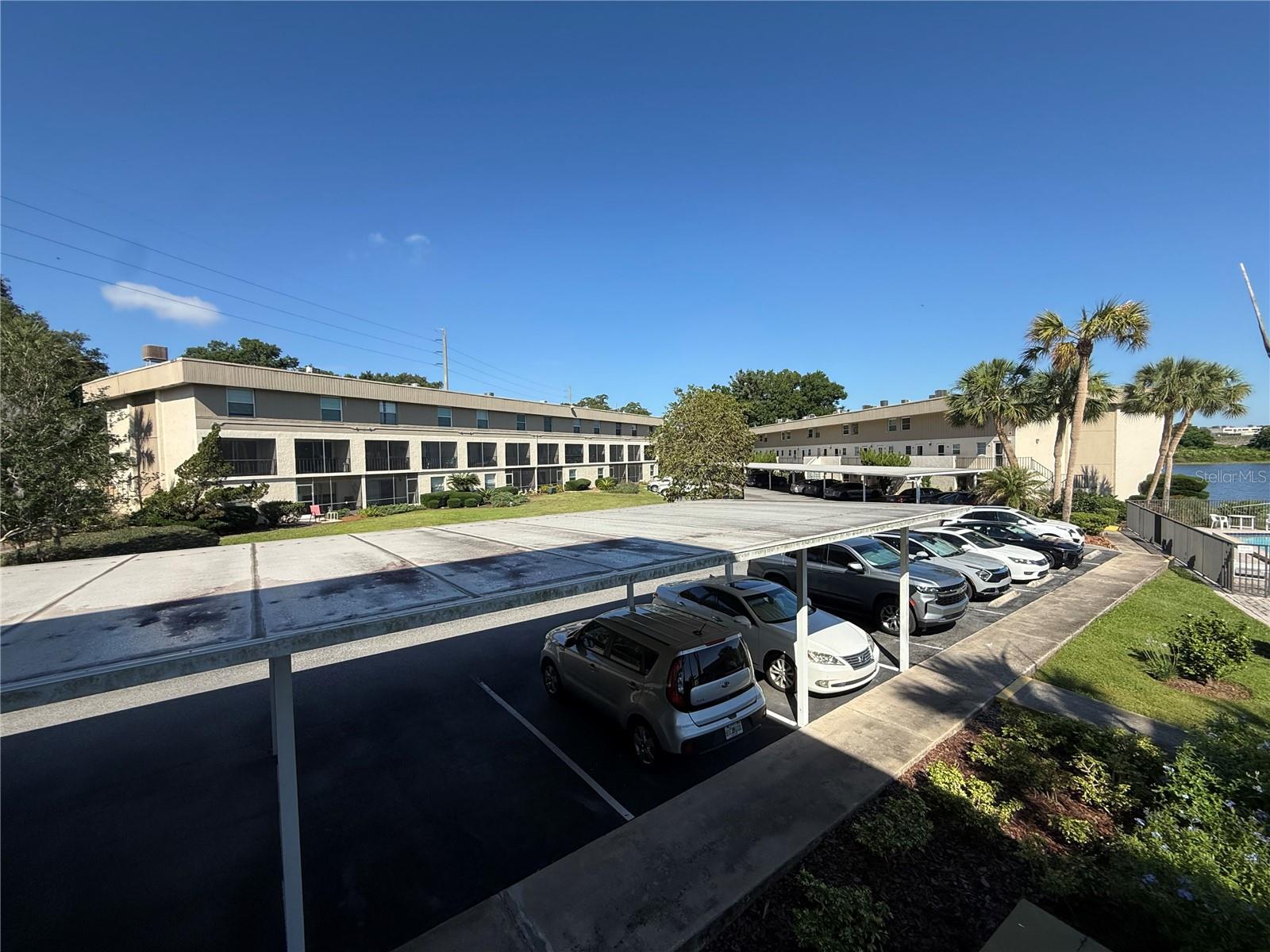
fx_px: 514
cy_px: 476
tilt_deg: -2.2
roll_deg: +1.6
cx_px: 635
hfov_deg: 102.1
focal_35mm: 14
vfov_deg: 85.7
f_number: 2.2
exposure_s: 1/1848
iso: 50
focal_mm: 2.22
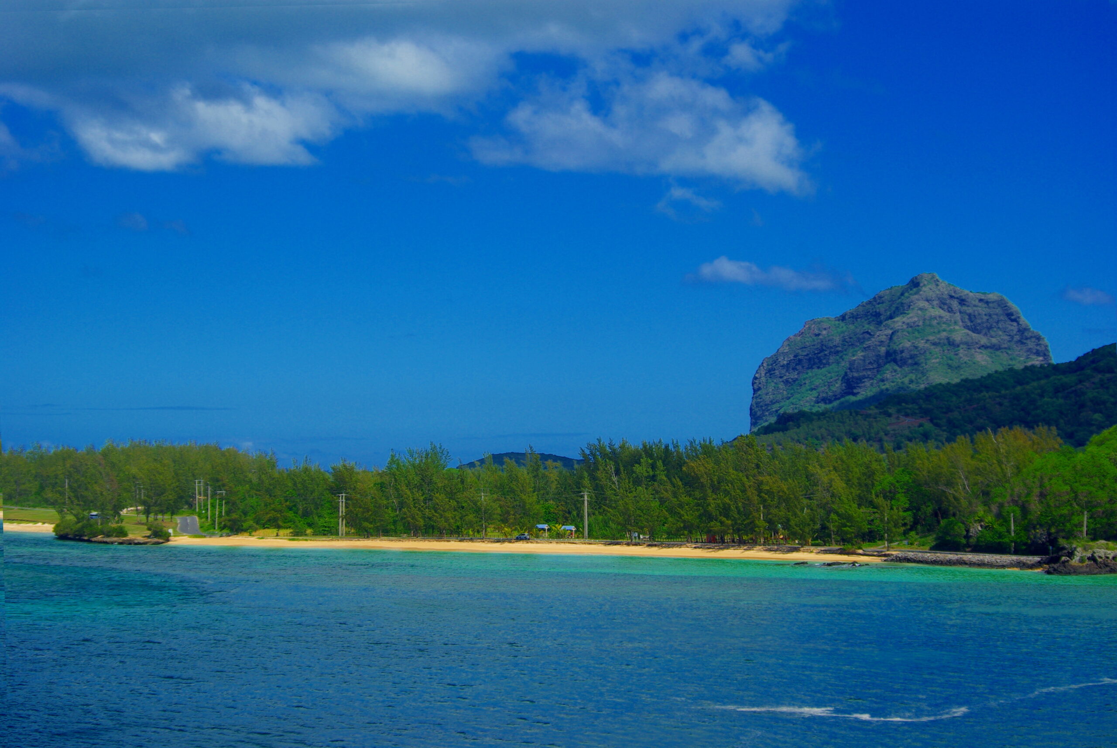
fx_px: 2330
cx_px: 558
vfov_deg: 18.2
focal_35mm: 75
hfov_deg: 27.0
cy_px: 374
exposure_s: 1/350
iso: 100
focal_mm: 50
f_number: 8
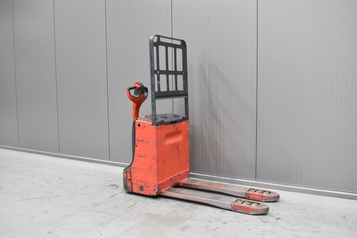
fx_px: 327
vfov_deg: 40.0
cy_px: 119
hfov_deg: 57.2
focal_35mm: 33
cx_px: 178
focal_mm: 22
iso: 1600
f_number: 5
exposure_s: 1/30
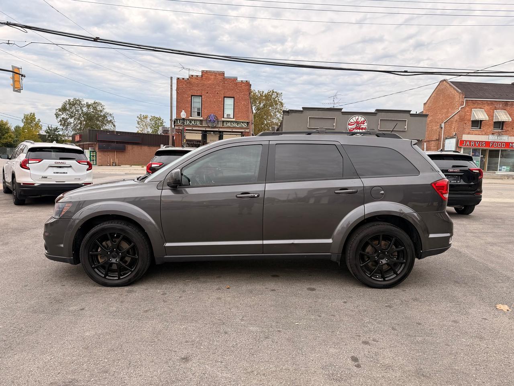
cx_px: 257
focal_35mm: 24
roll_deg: -2.6
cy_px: 193
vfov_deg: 56.8
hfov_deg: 71.6
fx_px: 356
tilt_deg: -4.9
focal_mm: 6.76
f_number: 1.78
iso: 80
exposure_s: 1/1812
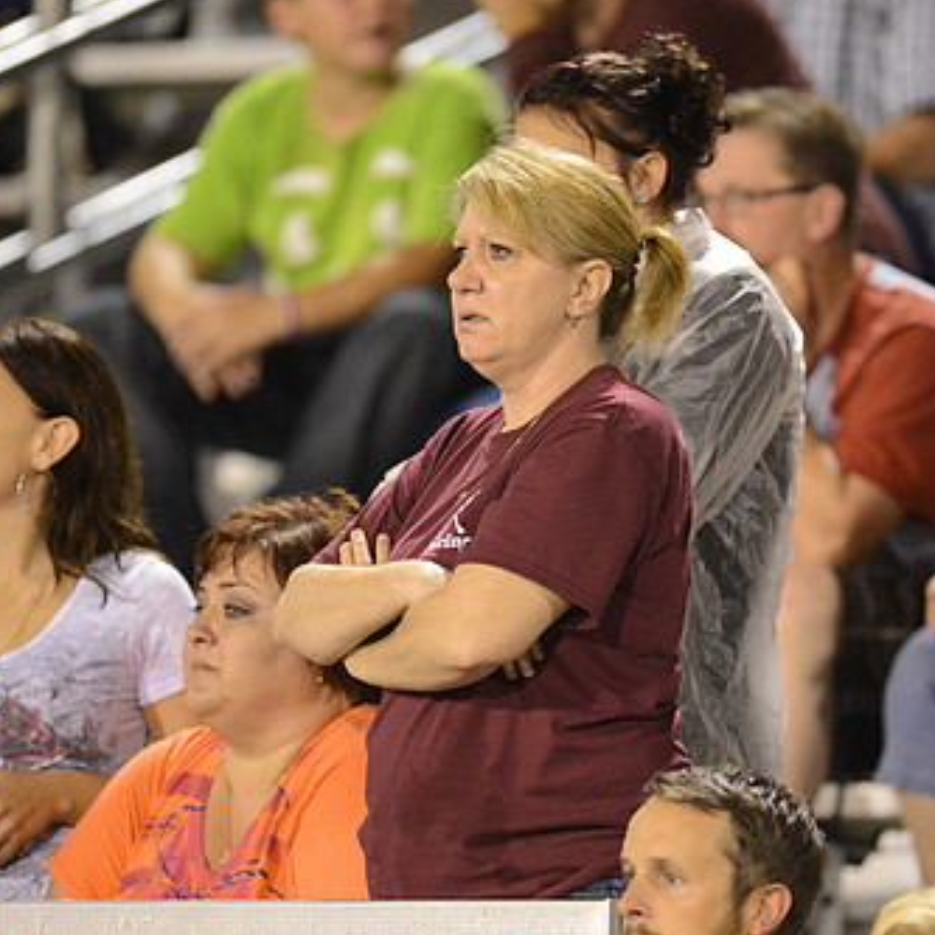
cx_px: 508
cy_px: 522
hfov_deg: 3.0
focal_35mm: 592
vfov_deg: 3.0
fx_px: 18091
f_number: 2.8
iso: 6400
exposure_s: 1/200
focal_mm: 400
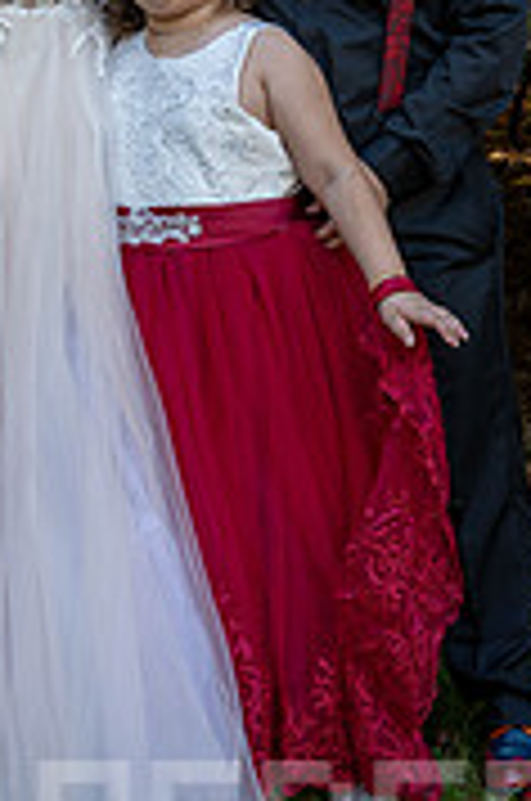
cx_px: 151
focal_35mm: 114
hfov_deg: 11.9
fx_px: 2532
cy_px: 27
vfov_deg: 17.6
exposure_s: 1/200
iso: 560
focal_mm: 45
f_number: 4.5
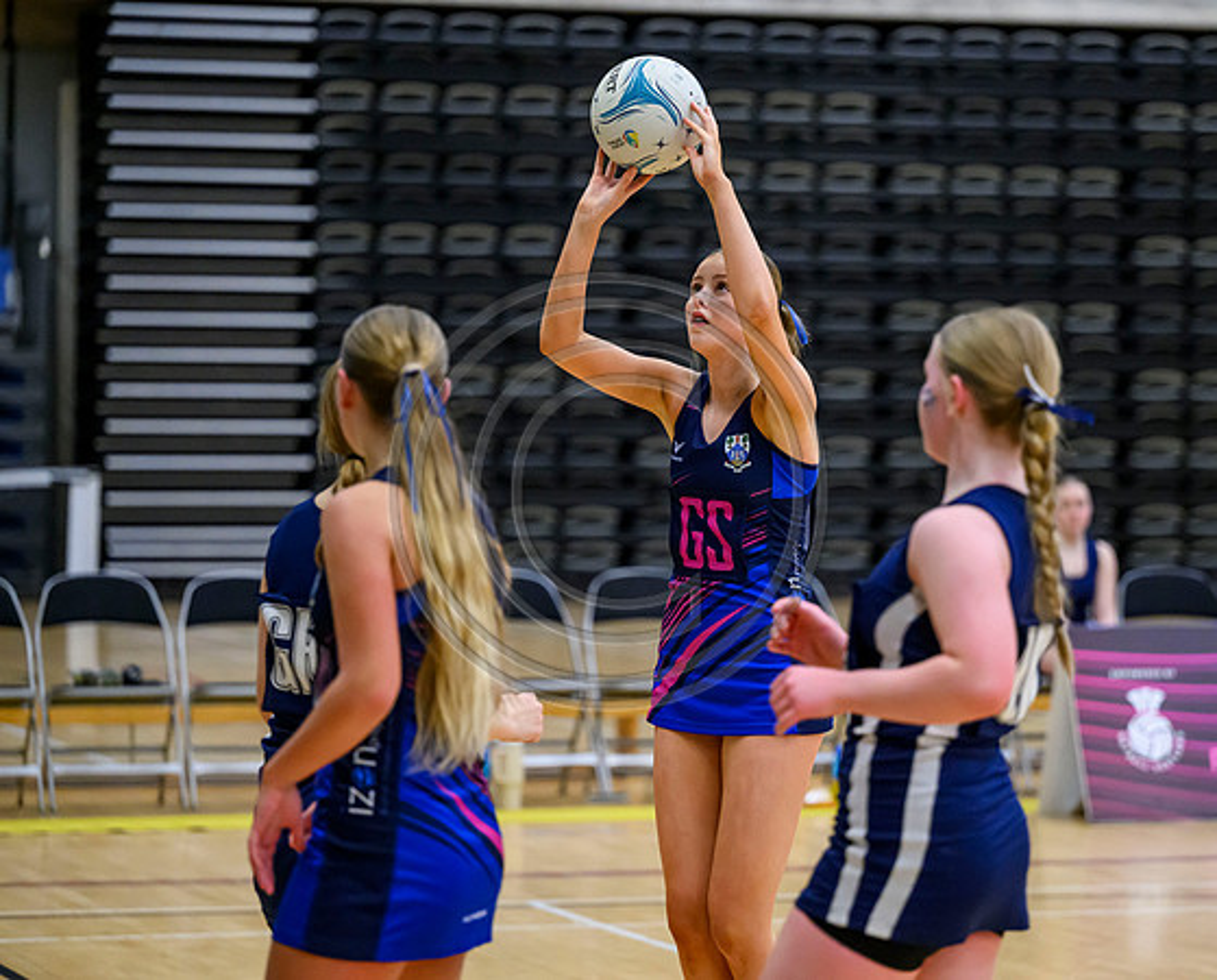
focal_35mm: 143
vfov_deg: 10.8
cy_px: 489
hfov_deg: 13.4
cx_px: 737
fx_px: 5174
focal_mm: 125
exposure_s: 1/1000
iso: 6400
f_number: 2.8
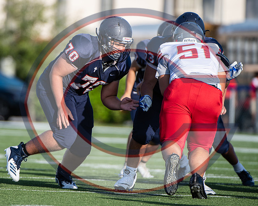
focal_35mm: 634
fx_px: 4842
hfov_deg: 3.1
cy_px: 95
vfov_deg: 2.4
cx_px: 70
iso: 200
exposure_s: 1/1000
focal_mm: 380
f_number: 4
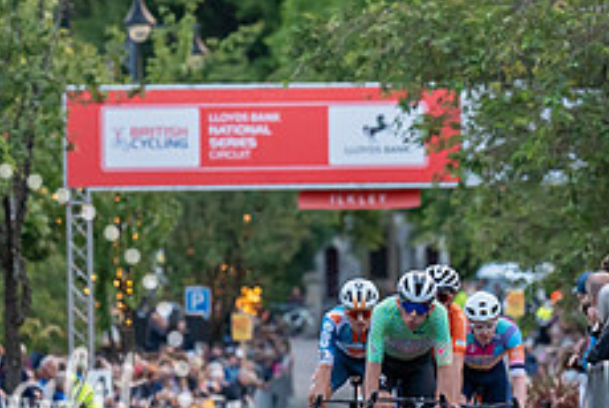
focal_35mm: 489
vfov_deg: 2.8
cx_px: 505
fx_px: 8283
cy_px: 249
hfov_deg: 4.2
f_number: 2.8
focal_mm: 144
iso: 3200
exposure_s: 1/1000
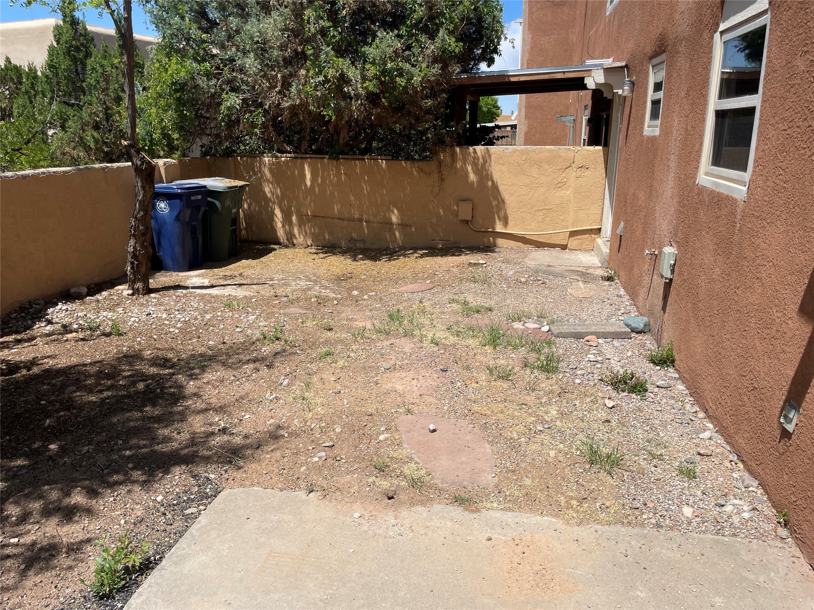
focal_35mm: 26
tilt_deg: -14.0
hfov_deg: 67.3
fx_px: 611
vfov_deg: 53.1
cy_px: 305
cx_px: 407
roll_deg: +0.3
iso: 32
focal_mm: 4.2
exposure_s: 1/4132
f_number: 1.6
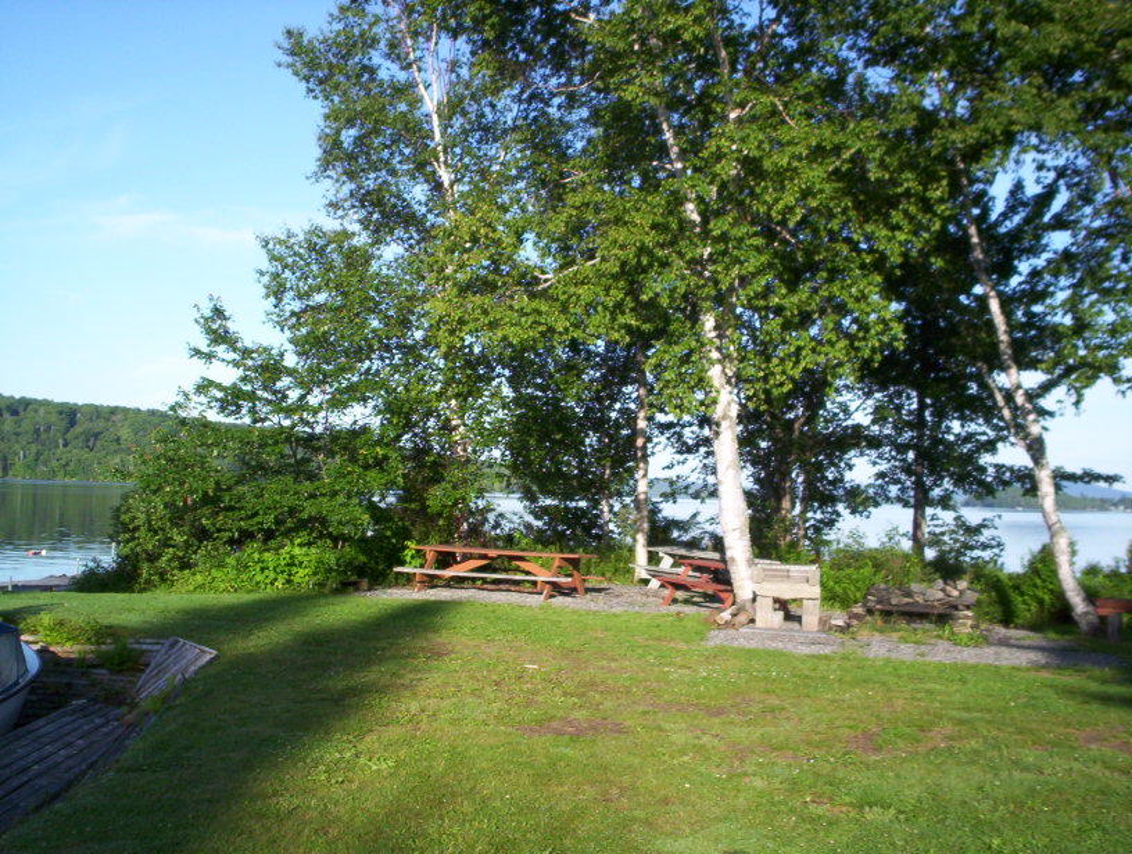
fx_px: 1246
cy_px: 427
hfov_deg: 48.9
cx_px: 566
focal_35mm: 38
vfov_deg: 37.9
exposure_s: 1/324
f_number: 4.5
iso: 100
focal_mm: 4.99
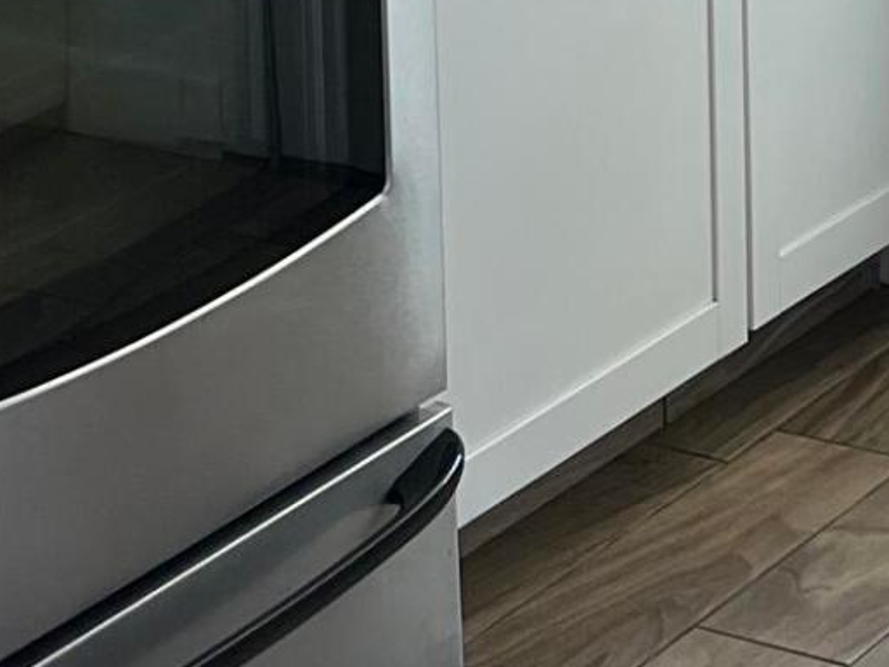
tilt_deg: -2.1
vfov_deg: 9.1
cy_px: -951
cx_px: 409
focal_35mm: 146
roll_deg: +1.4
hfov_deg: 13.5
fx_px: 3750
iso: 80
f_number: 1.5
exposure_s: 1/120
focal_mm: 5.7
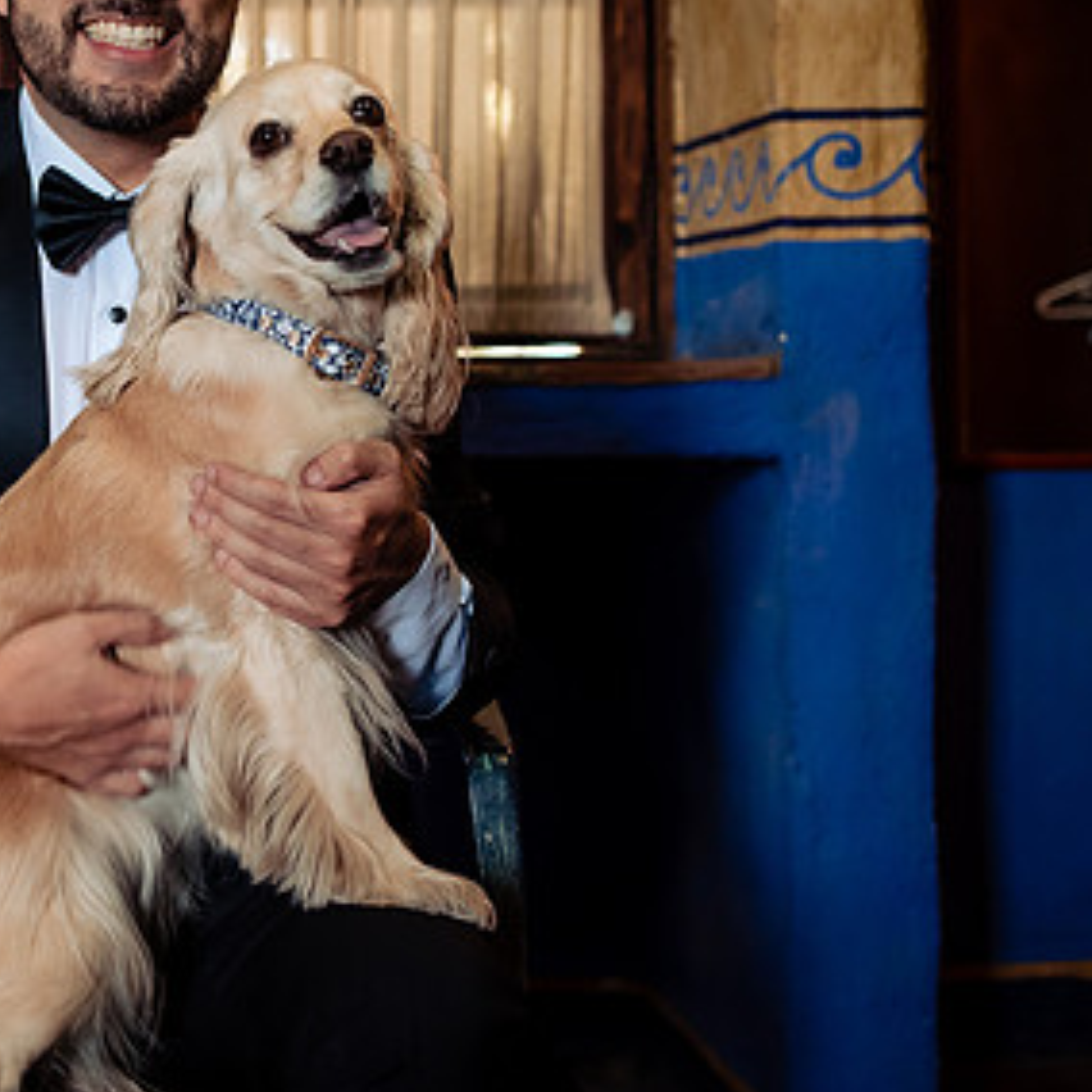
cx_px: 111
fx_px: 2641
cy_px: 370
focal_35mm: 74
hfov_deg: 22.8
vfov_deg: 23.3
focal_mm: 35
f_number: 2.8
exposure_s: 1/100
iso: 800
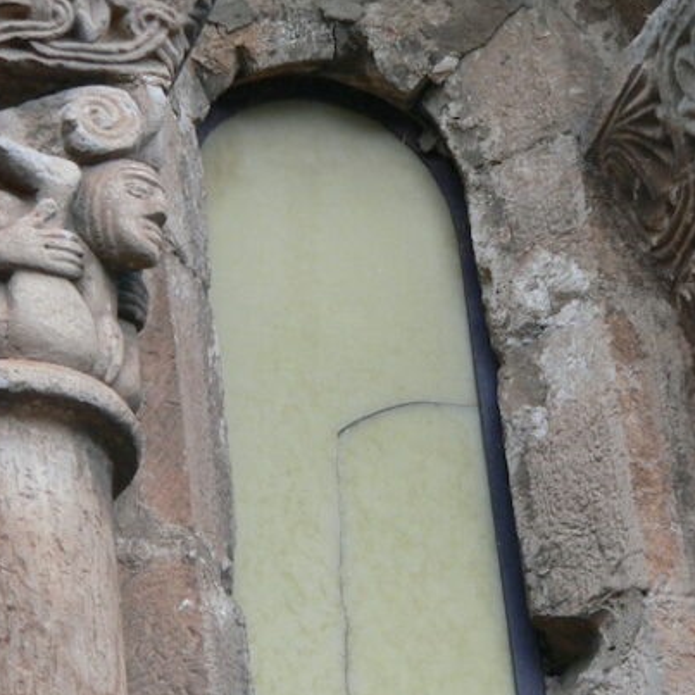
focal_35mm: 258
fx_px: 5860
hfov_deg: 6.8
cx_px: 423
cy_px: 241
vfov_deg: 6.8
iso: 200
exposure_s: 1/60
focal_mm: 25.5
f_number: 2.8
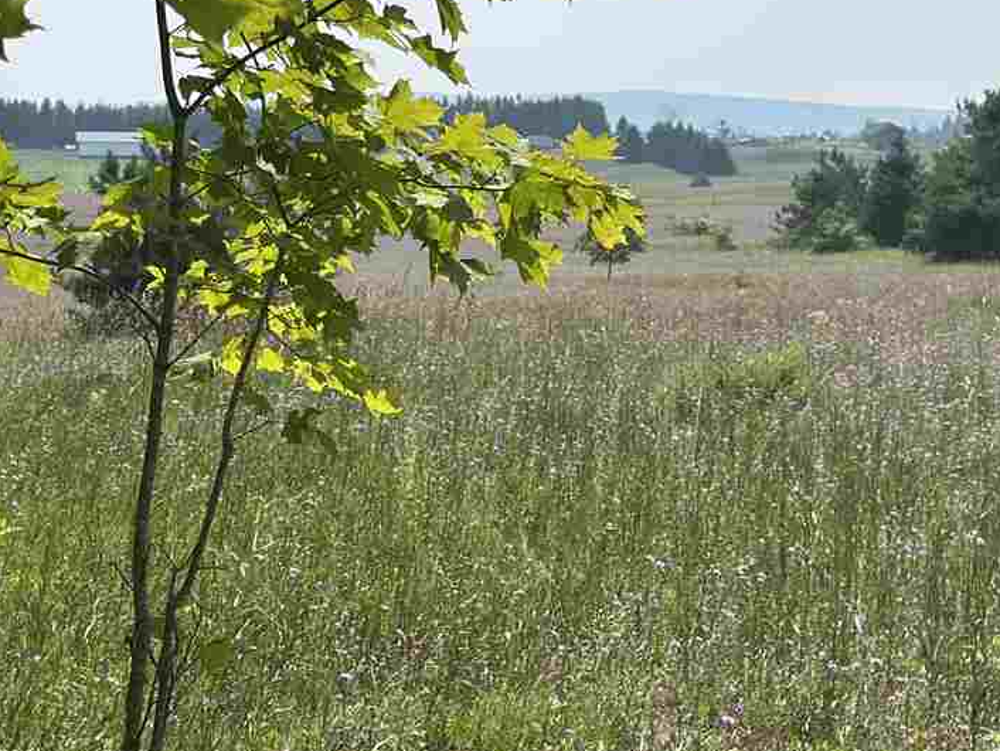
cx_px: 562
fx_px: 2514
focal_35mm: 87
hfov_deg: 22.5
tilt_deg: -3.5
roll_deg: -0.2
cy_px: 273
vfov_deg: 17.0
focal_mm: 6.86
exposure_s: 1/7634
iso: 100
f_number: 1.78
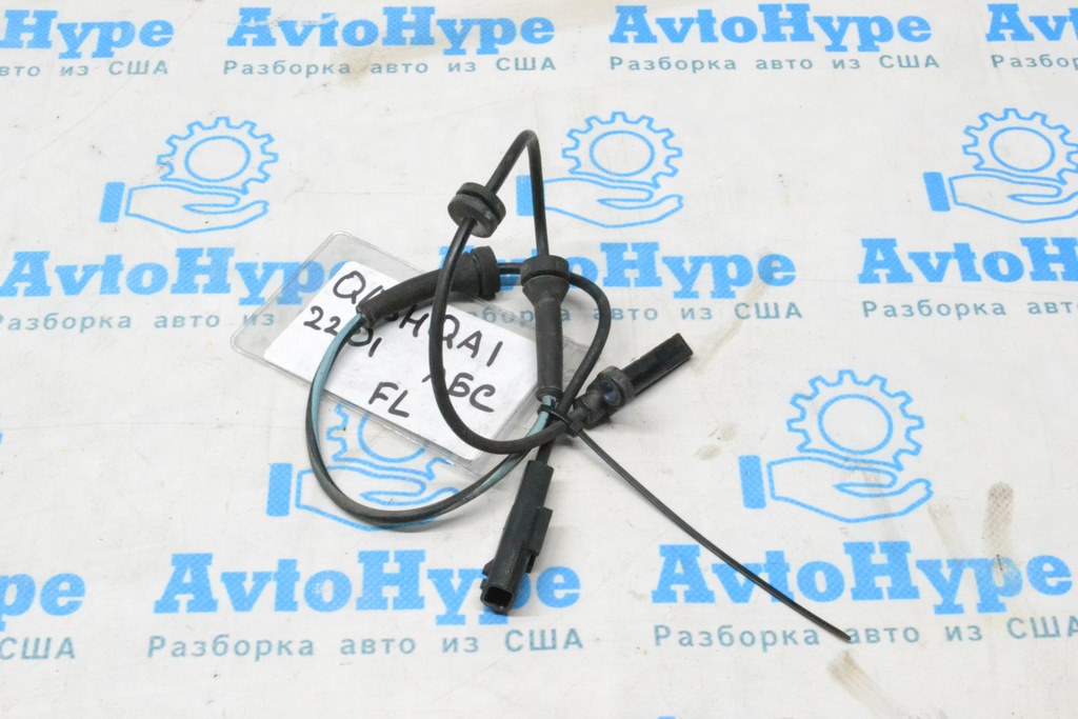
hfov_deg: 36.9
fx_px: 1617
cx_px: 539
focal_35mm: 54
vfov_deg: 25.1
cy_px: 360
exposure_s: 1/50
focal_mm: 36
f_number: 18
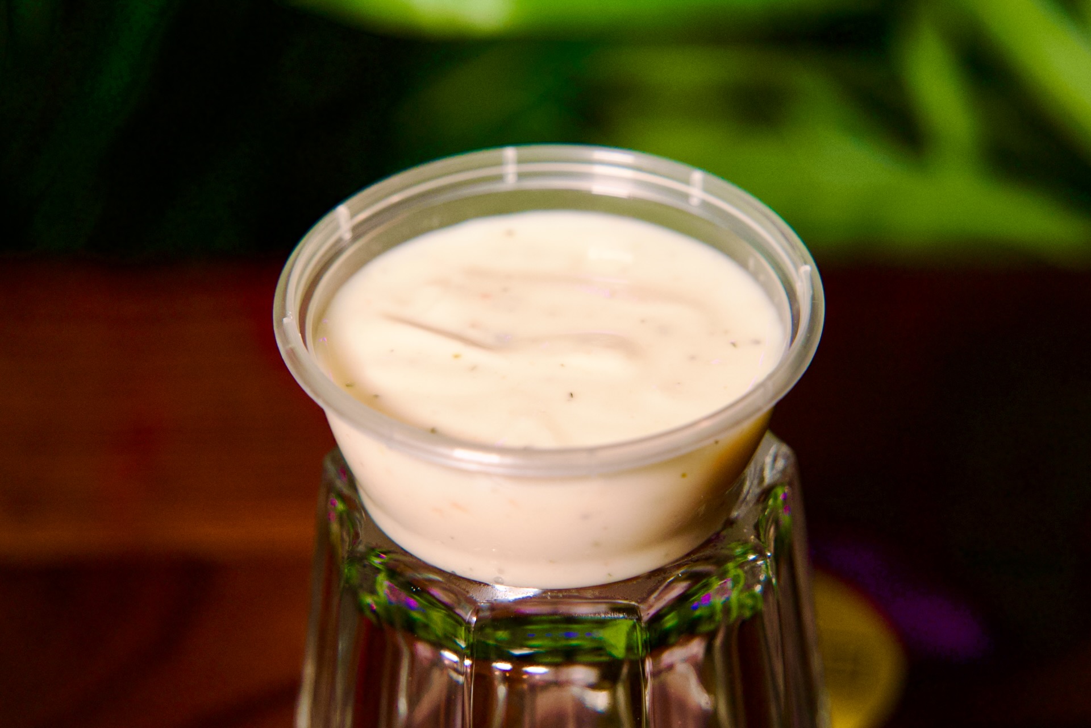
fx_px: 3606
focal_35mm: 119
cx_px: 546
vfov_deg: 11.5
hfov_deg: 17.2
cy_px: 364
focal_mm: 119
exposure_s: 1/250
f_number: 5
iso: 2000
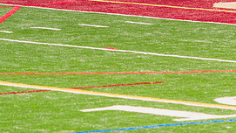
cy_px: -34
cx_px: 204
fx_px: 4015
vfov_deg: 1.9
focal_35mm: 642
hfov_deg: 3.4
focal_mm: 286
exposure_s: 1/1600
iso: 400
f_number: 5.6
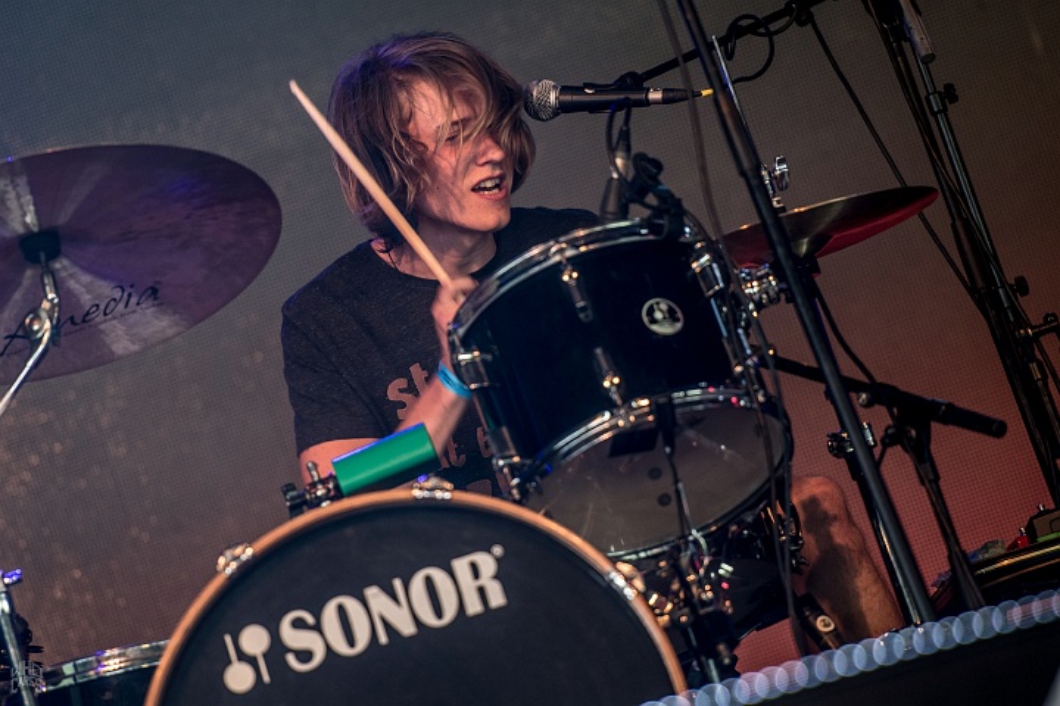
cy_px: 353
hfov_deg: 6.9
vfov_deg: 4.6
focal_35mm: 300
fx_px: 8833
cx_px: 530
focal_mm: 200
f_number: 2.8
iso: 640
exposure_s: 1/100
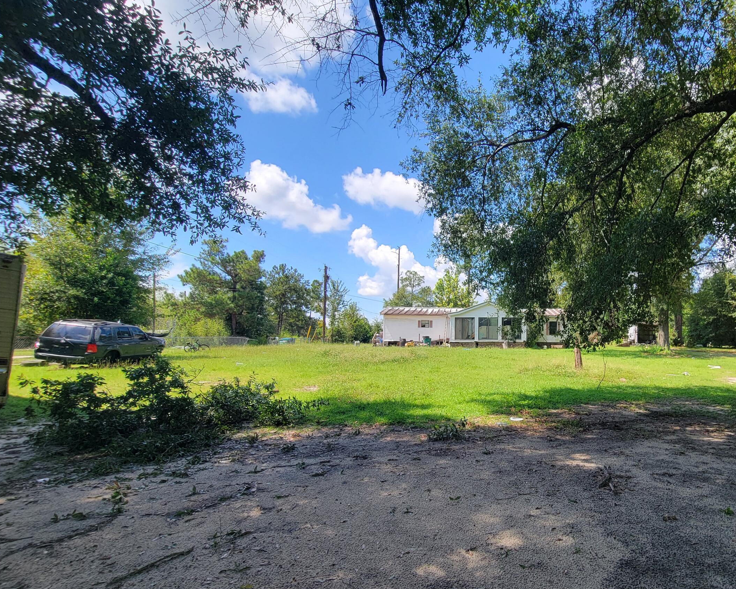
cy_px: 333
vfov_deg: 73.5
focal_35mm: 18
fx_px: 392
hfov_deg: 82.9
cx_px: 500
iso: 50
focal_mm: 2.2
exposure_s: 1/628
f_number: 2.2
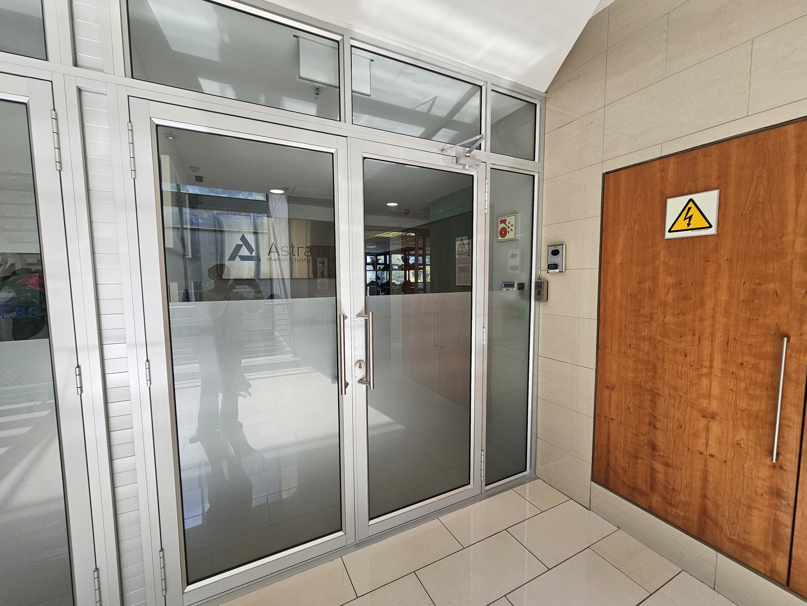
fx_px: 303
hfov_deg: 106.2
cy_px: 303
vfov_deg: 89.9
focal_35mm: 13
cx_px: 404
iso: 64
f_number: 2.2
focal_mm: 2.2
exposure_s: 1/359
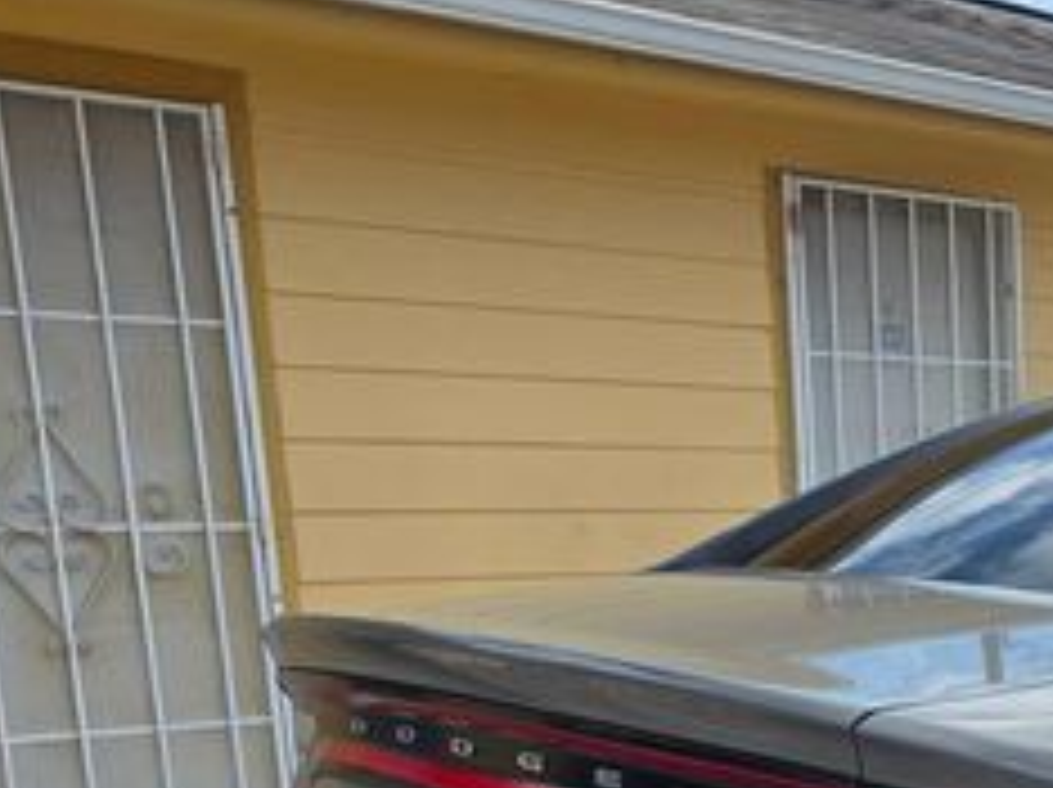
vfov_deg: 21.6
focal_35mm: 63
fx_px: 1914
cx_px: 1377
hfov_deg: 26.1
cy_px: 932
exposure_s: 1/765
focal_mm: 6.3
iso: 12
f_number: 1.7
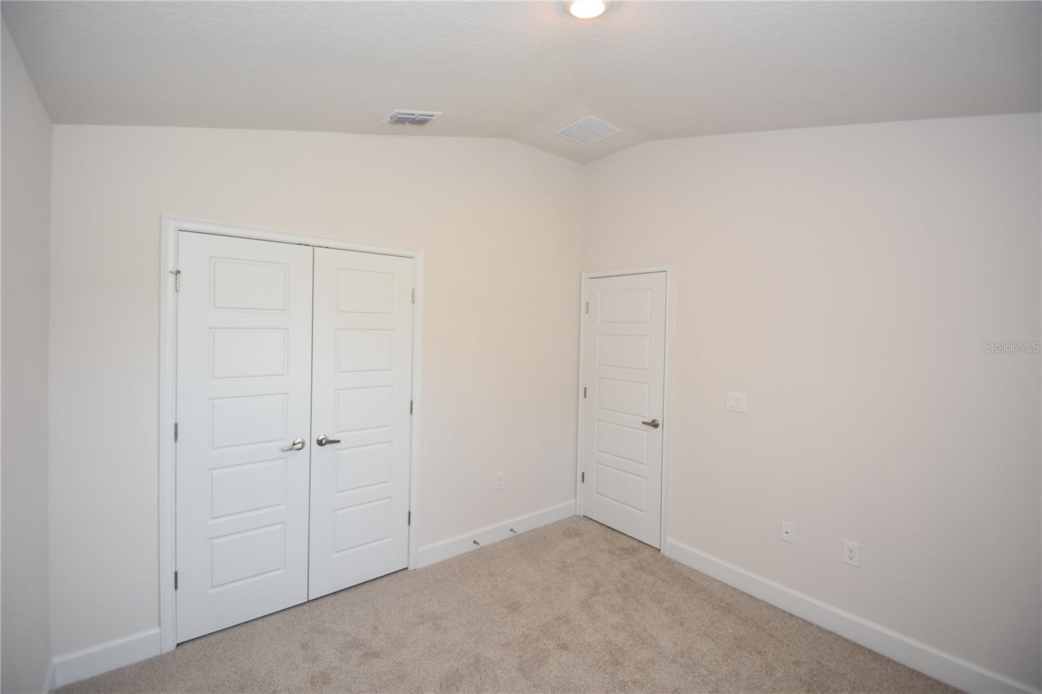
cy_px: 347
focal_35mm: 15
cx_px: 521
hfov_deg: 100.4
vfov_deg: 77.3
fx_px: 434
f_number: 4
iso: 280
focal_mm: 10
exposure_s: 1/60
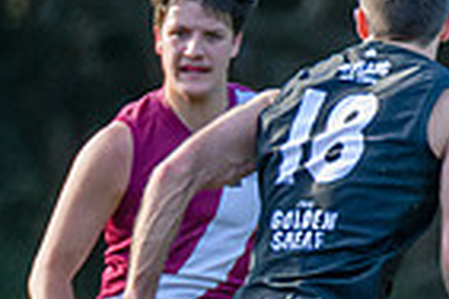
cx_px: 268
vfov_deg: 0.5
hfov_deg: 0.7
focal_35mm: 2952
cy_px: 373
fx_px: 36815
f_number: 4
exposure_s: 1/2500
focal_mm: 360
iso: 1800
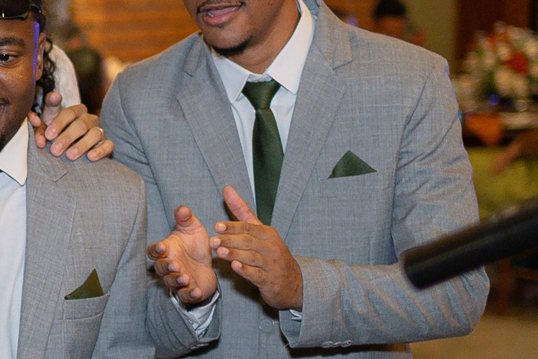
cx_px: -162
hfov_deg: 11.7
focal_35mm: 171
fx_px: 2555
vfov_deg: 8.0
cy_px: 173
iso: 1000
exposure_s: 1/400
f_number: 1.6
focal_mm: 35
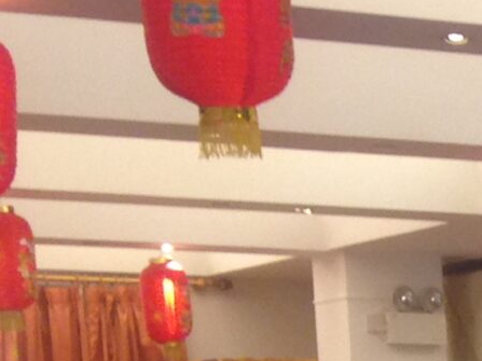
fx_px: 2631
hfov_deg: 9.5
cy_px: 856
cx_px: 1103
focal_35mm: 189
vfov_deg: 7.4
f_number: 2.4
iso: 100
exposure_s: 1/20
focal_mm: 4.12
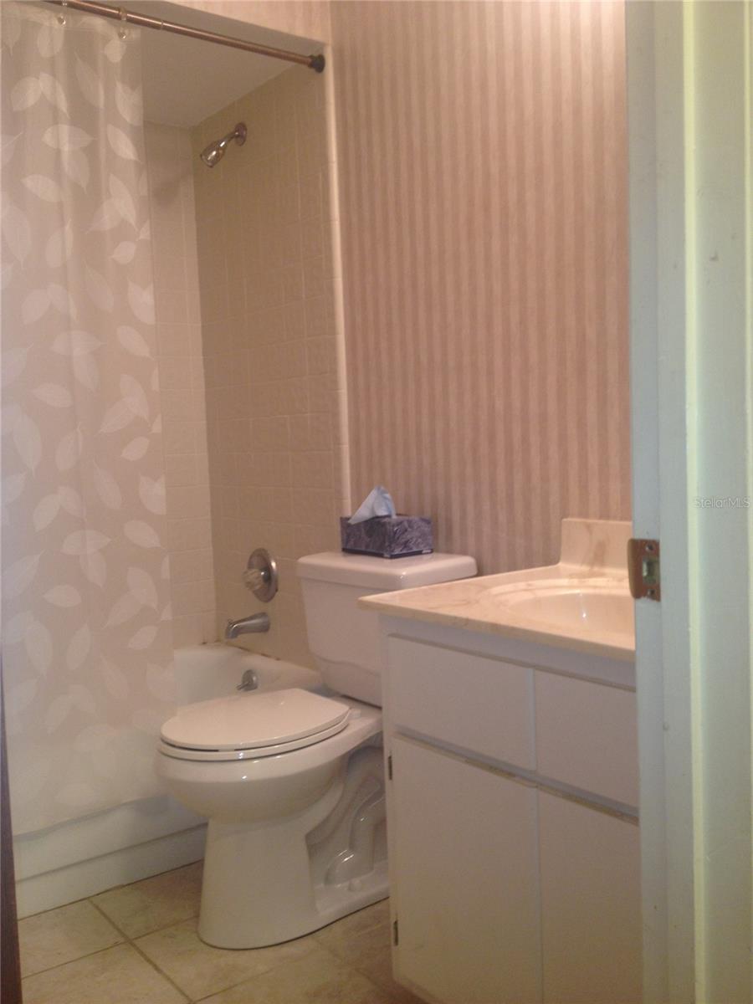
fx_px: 1015
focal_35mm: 35
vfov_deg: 52.6
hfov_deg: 40.7
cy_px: 502
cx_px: 376
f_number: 2.4
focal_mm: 4.28
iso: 80
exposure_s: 1/20
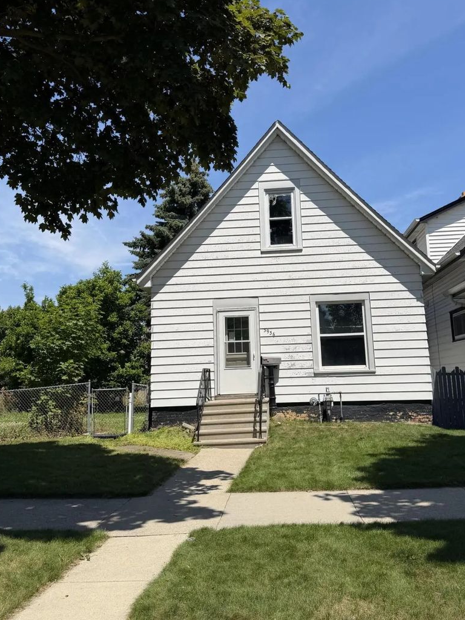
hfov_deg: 44.1
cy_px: 278
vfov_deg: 56.7
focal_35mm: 32
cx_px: 255
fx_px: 573
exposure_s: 1/6173
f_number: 1.78
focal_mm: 6.76
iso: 80
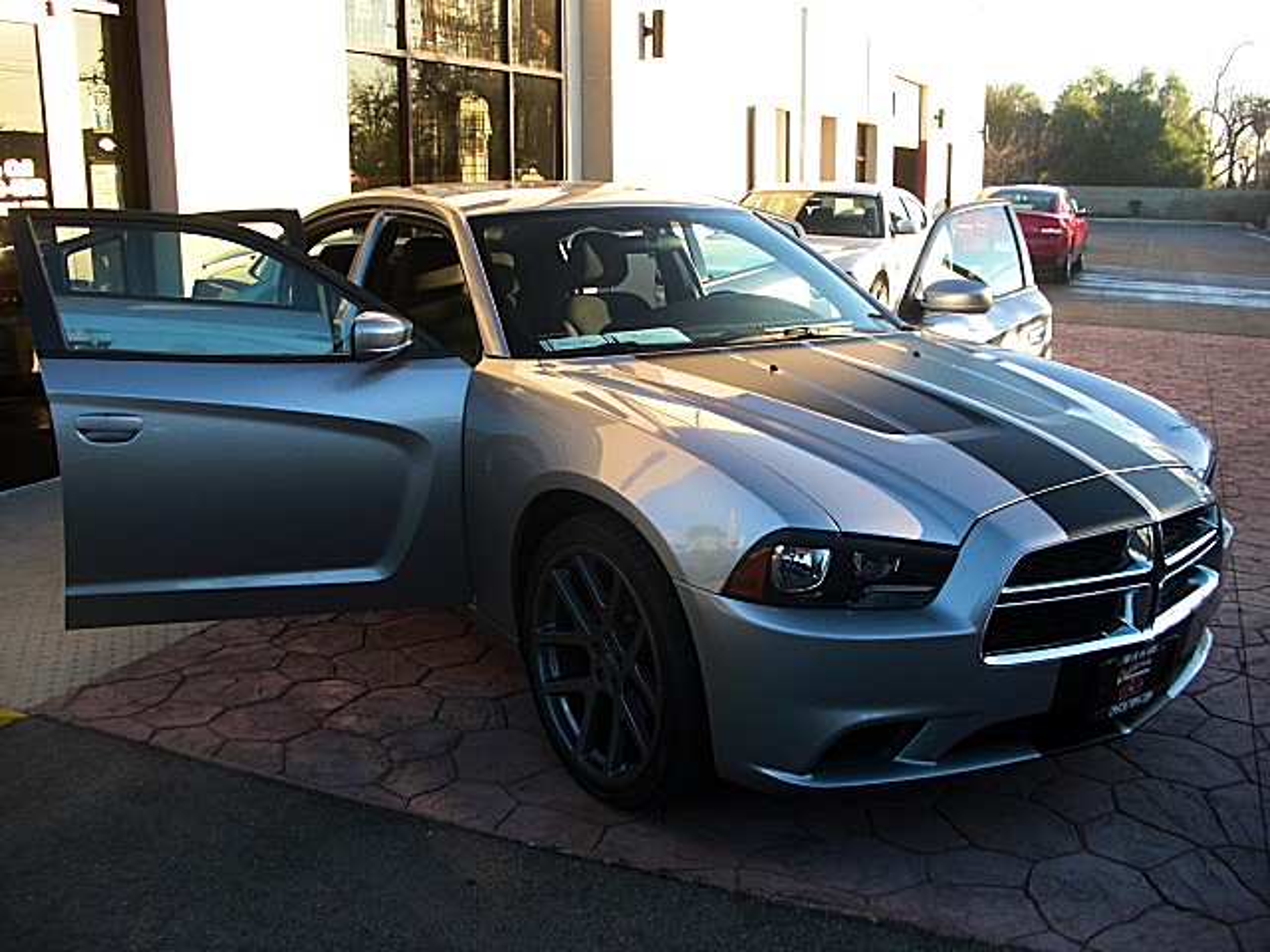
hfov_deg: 51.4
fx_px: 1321
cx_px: 635
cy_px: 476
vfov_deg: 39.7
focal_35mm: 36
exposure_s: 1/160
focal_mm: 6.3
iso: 50
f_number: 2.8
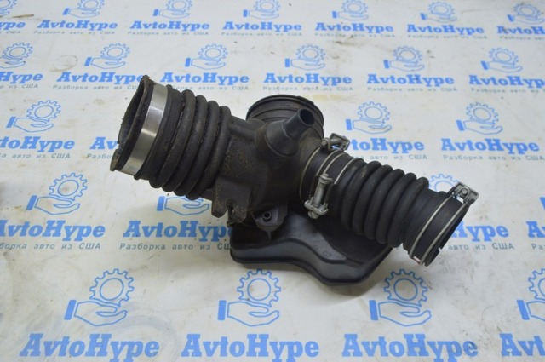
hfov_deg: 67.4
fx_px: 408
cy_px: 181
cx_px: 272
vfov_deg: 47.8
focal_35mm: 27
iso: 400
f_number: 5.6
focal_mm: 18
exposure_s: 1/20
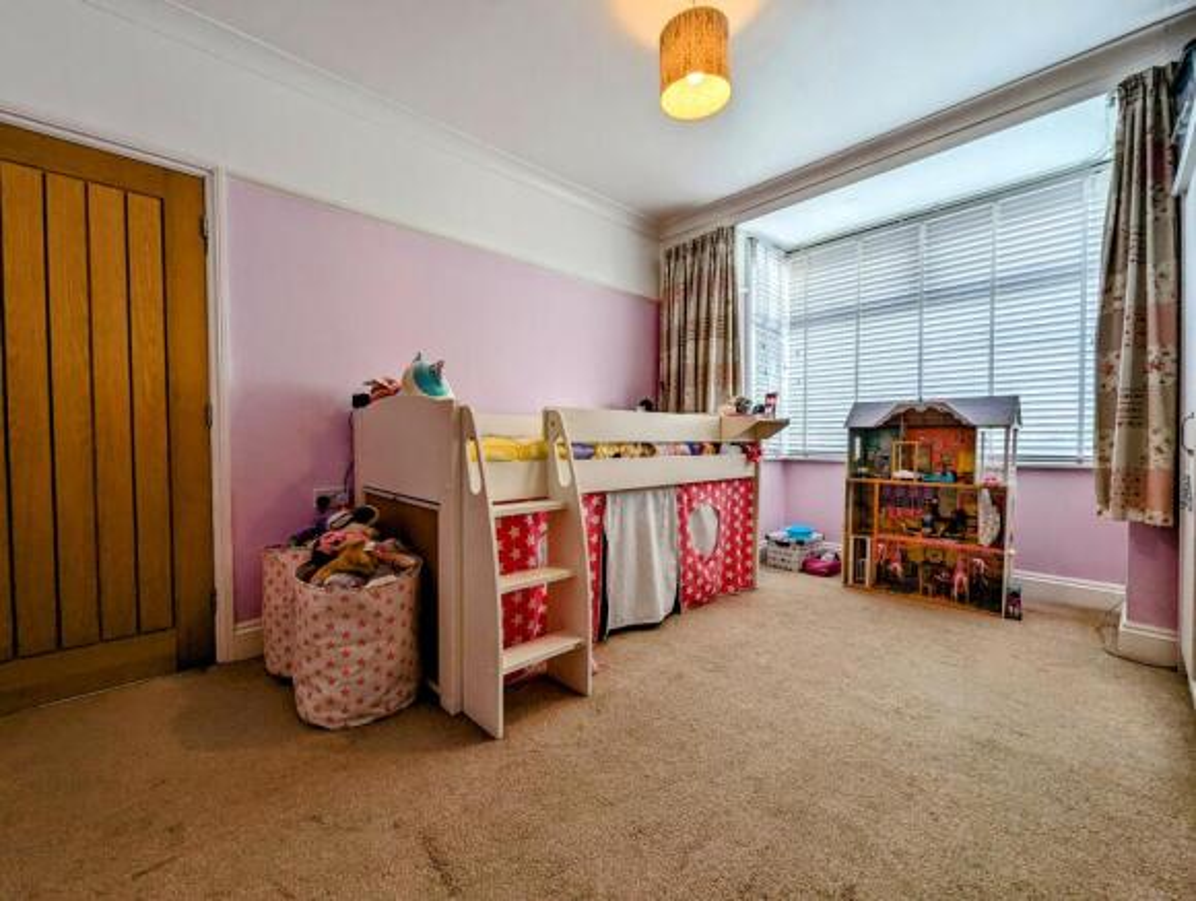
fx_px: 450
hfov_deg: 106.1
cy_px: 450
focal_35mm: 13
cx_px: 598
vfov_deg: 90.1
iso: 45
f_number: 2.2
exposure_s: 1/84.4
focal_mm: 1.95
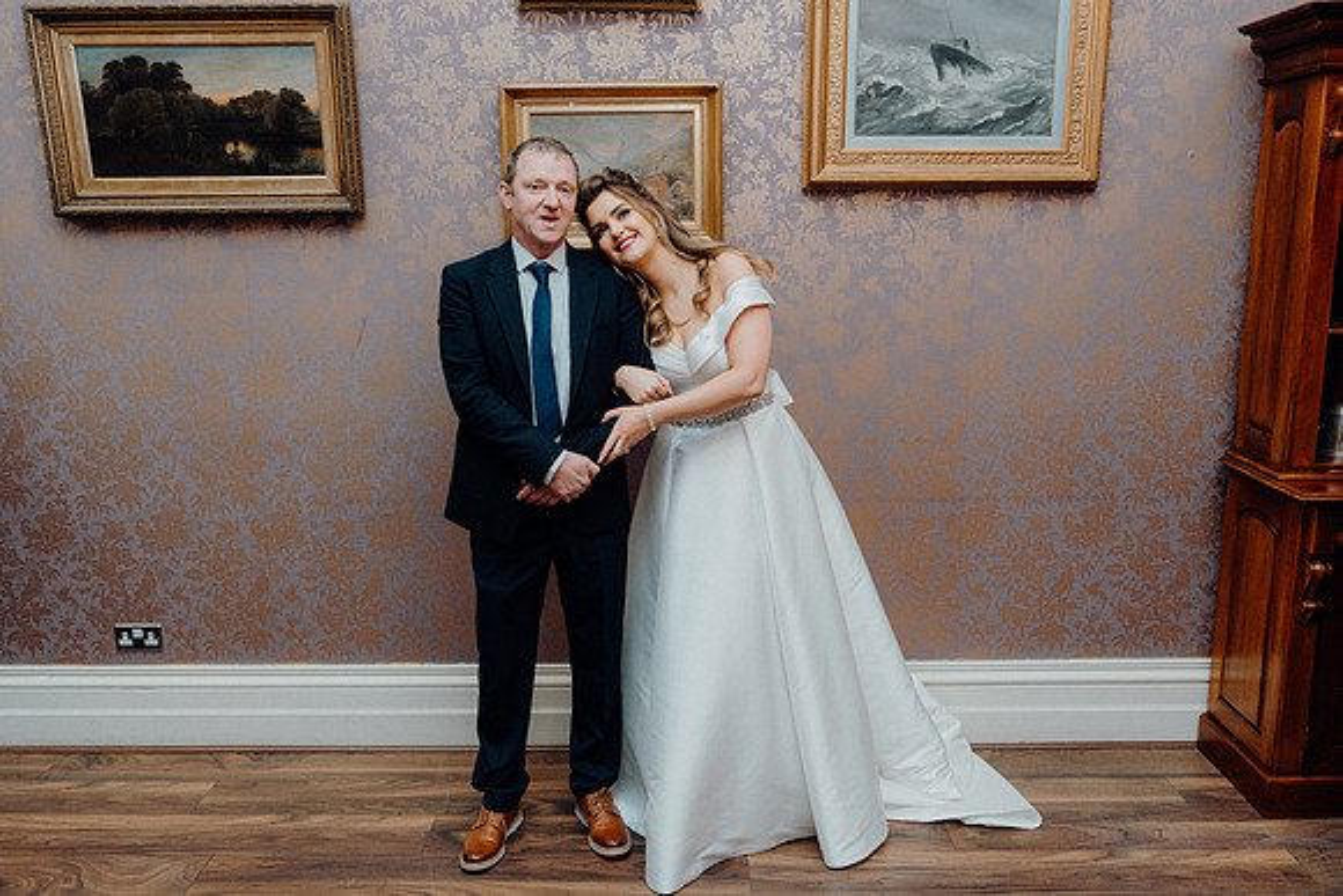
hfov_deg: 60.3
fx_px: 1157
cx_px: 672
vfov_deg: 42.3
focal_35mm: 31
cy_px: 448
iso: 2500
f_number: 5
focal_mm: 31
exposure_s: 1/160
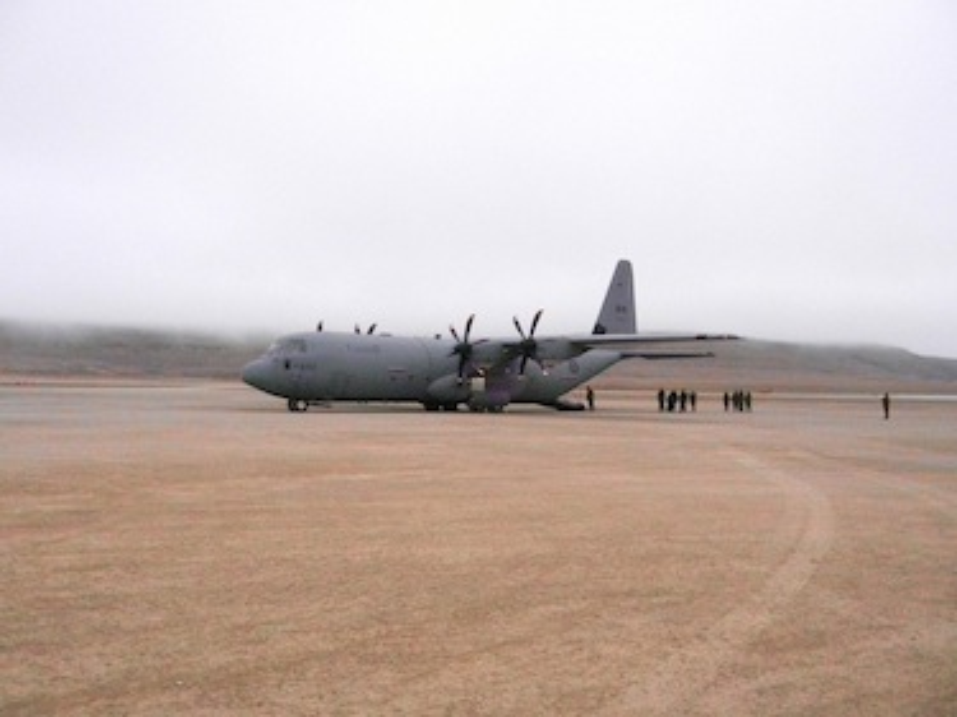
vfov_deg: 41.8
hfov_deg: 54.0
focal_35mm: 34
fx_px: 940
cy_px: 358
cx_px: 478
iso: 1600
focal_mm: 6.2
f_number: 7.2
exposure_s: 1/1852
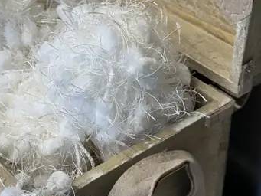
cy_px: 97
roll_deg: +2.7
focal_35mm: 72
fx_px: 543
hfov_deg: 27.0
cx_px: 103
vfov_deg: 20.5
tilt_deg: -38.2
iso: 80
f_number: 1.78
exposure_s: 1/100
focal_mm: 6.86
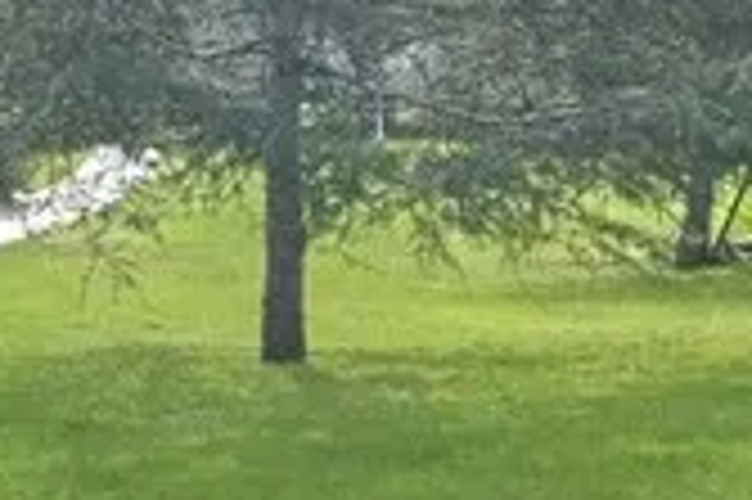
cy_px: 155
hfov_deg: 17.2
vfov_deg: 14.8
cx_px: -675
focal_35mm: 92
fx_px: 1920
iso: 220
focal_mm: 10
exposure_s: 1/500
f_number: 8
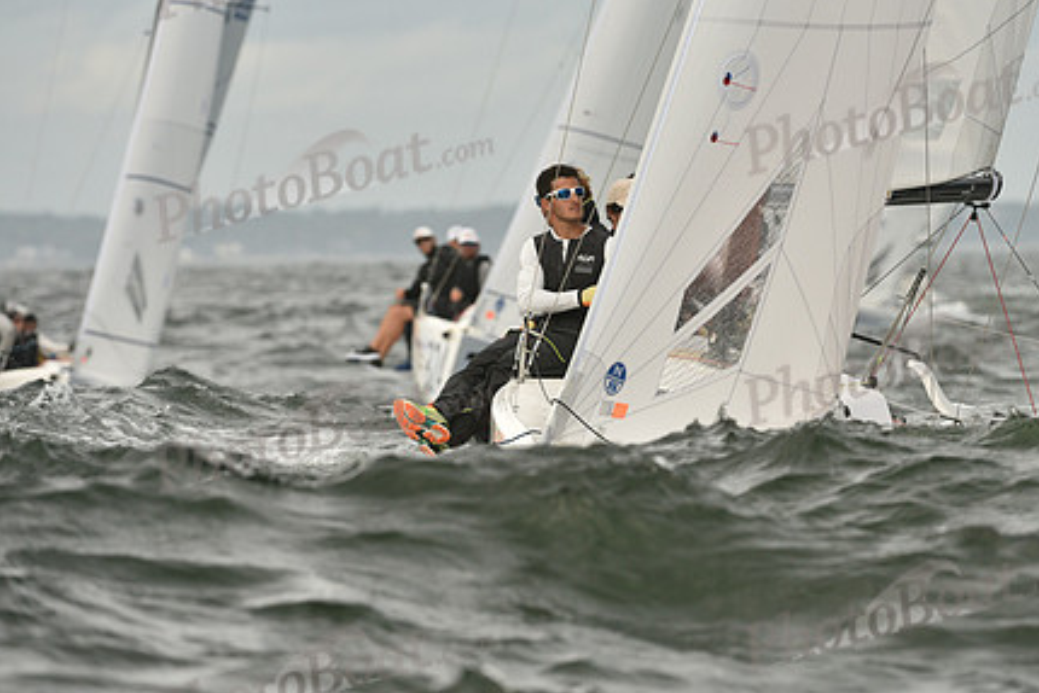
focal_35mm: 418
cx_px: 621
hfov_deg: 4.9
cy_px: 272
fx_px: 12067
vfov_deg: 3.3
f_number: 6.3
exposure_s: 1/1250
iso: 320
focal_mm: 310
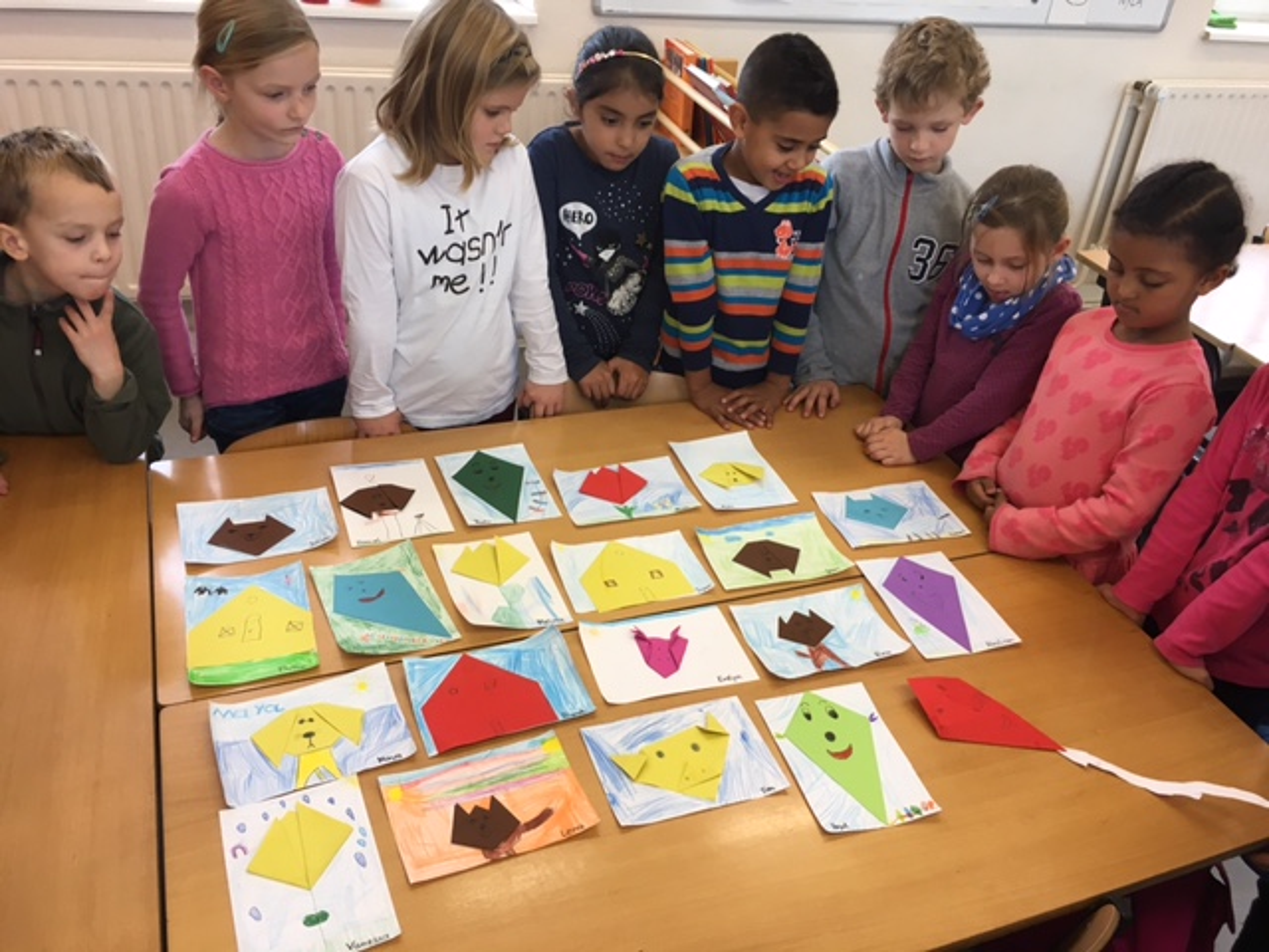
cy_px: 476
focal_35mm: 29
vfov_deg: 48.2
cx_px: 634
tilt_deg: -29.9
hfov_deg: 61.7
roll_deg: -6.6
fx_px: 1063
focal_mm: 4.15
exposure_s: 1/33
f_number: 2.2
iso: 32
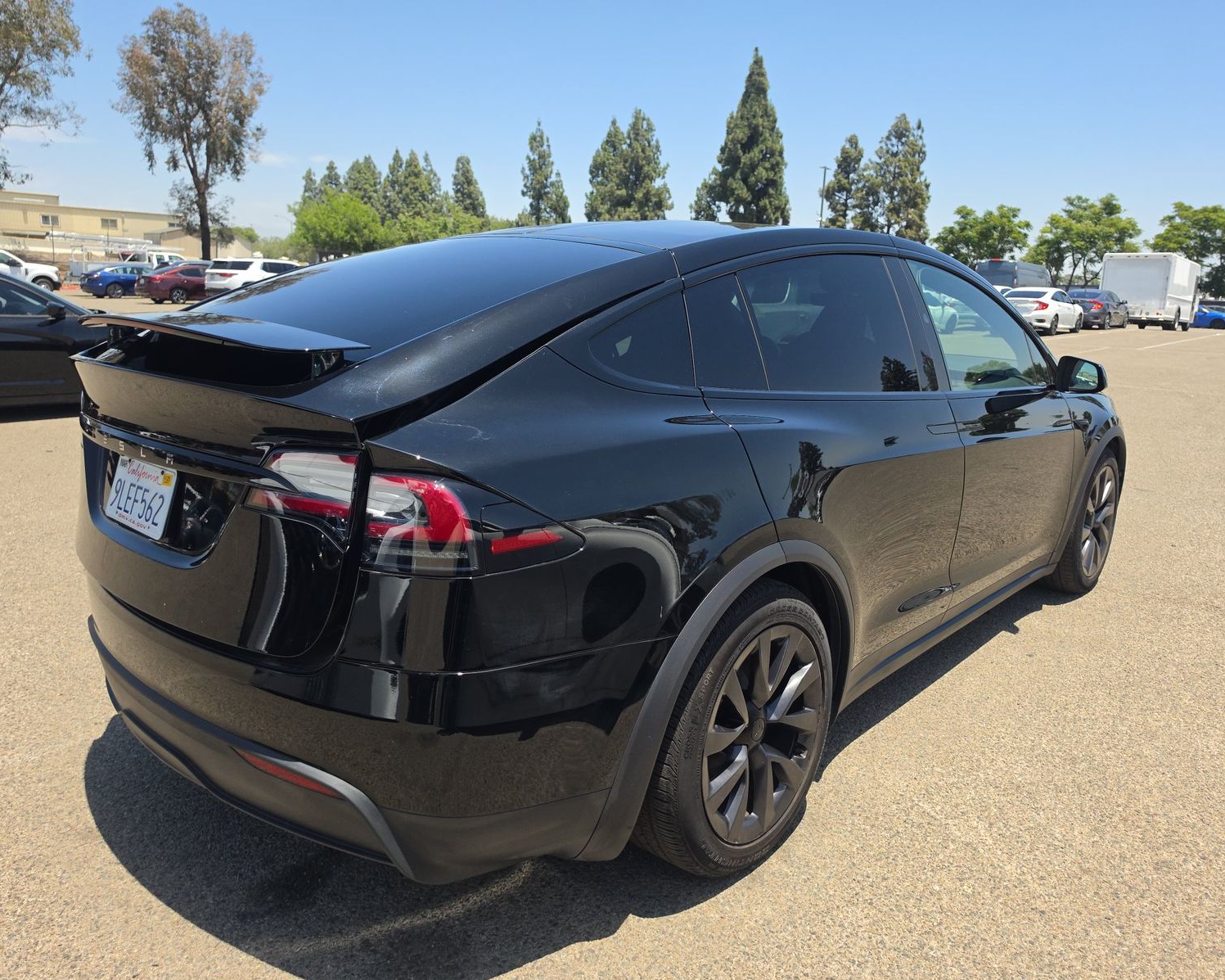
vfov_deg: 58.8
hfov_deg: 70.3
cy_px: 490
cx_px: 600
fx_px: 870
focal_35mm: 24
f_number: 1.4
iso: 63
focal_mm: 6.5
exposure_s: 1/3228
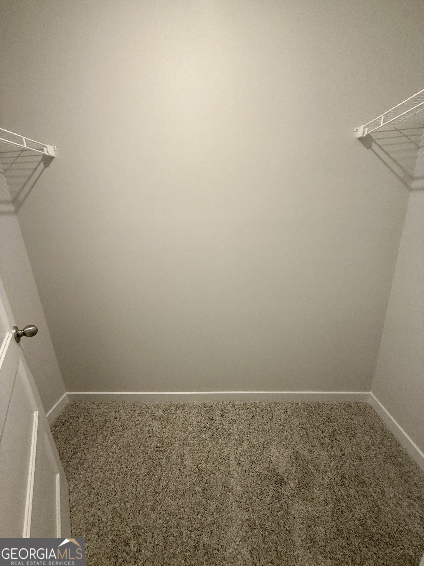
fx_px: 229
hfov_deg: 85.7
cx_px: 212
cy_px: 283
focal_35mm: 14
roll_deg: +3.1
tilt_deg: -15.7
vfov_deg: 102.1
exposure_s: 1/60
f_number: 2.2
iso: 160
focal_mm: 2.22
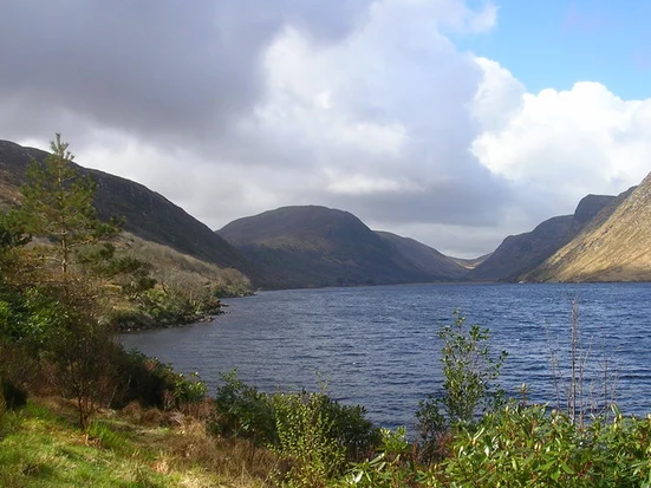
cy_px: 284
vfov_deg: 31.4
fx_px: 865
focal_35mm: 46
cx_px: 375
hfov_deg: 41.1
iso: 50
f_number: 5.6
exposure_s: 1/186
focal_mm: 5.8
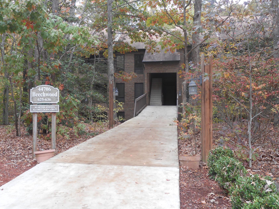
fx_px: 331
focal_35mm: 41
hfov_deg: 45.5
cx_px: 111
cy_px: 93
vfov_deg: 35.1
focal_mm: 6
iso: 80
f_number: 3.9
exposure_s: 1/40
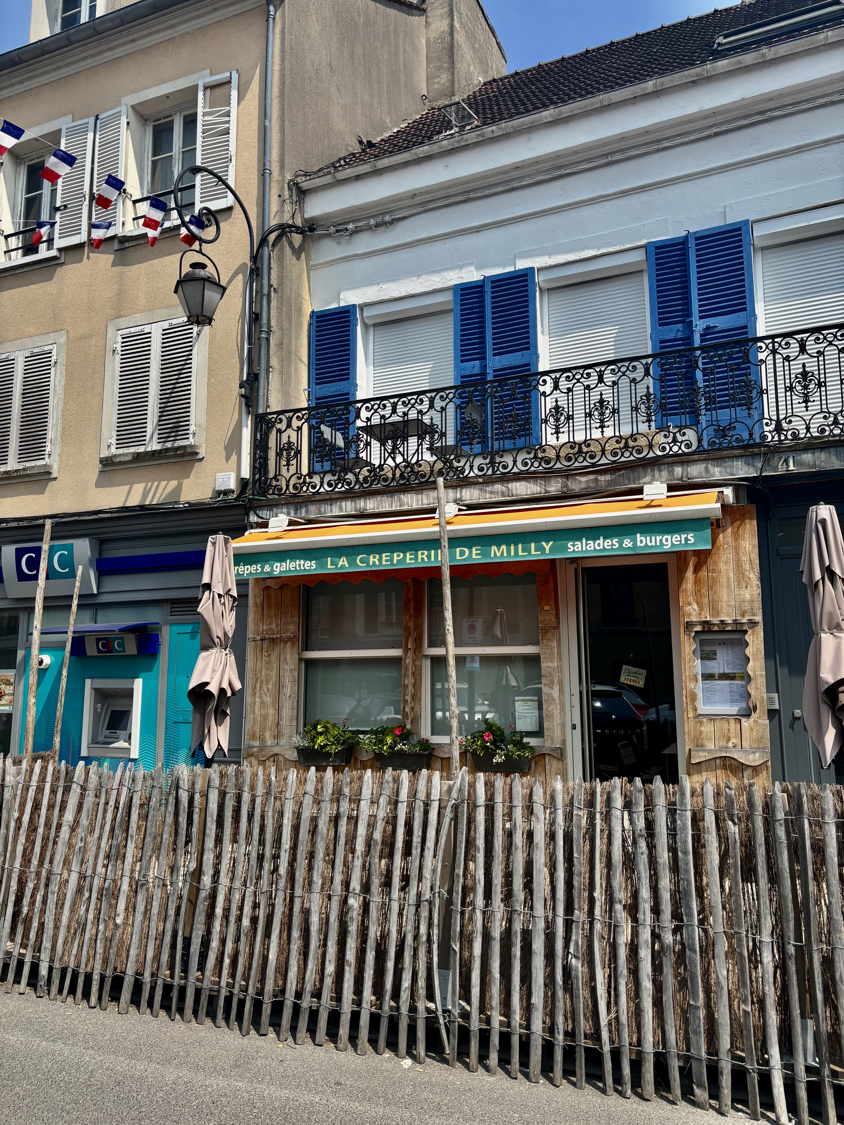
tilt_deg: +9.7
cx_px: 422
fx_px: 845
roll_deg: -0.1
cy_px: 562
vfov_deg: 67.3
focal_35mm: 26
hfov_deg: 53.1
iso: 50
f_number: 1.6
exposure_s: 1/3106
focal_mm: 5.96
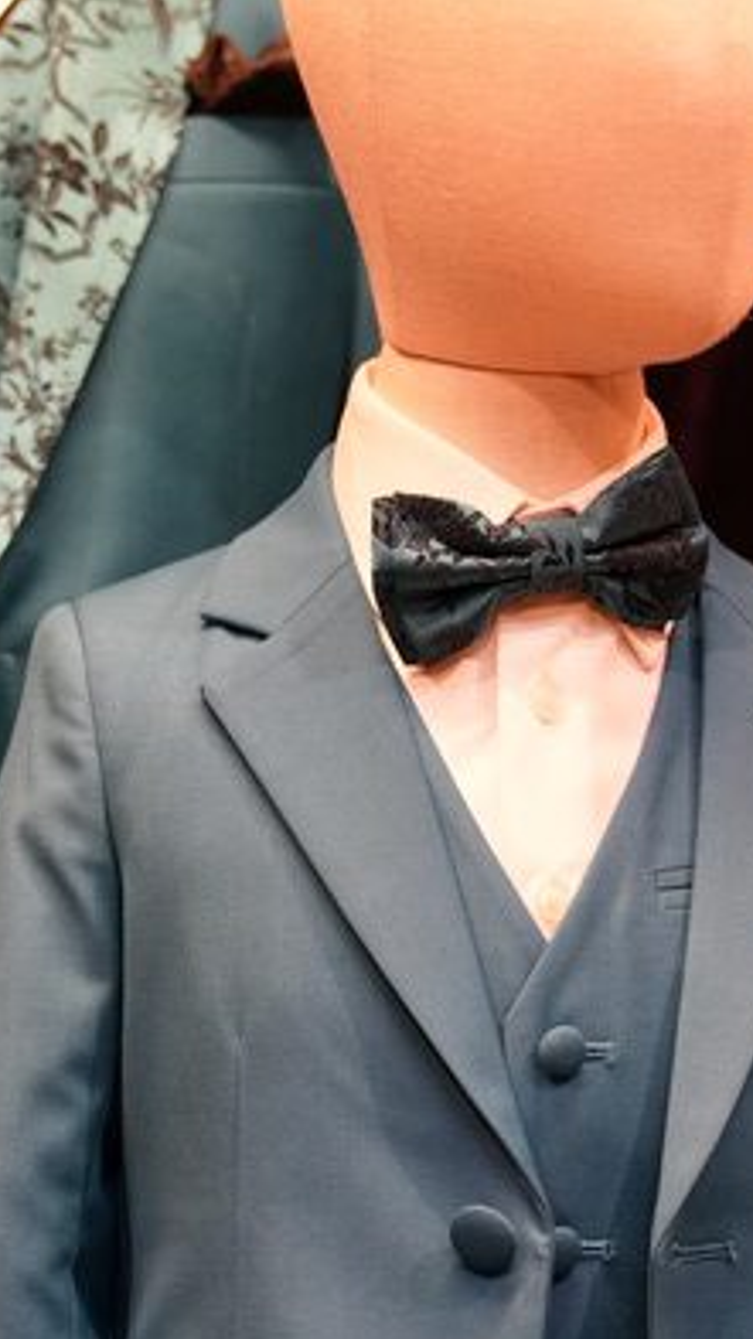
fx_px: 3692
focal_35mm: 104
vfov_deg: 20.4
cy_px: 988
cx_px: 138
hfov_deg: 11.6
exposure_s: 1/160
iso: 1600
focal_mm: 39
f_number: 3.2
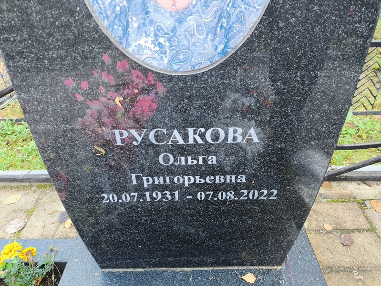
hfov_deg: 69.4
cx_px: 190
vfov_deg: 54.9
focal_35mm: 25
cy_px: 143
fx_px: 275
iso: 64
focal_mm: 4.71
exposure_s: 1/60
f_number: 1.7
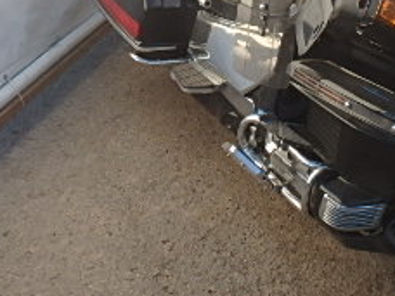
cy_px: 73
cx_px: 355
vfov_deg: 24.5
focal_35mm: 59
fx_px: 673
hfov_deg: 31.2
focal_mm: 3.7
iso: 125
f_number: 3.5
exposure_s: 1/320
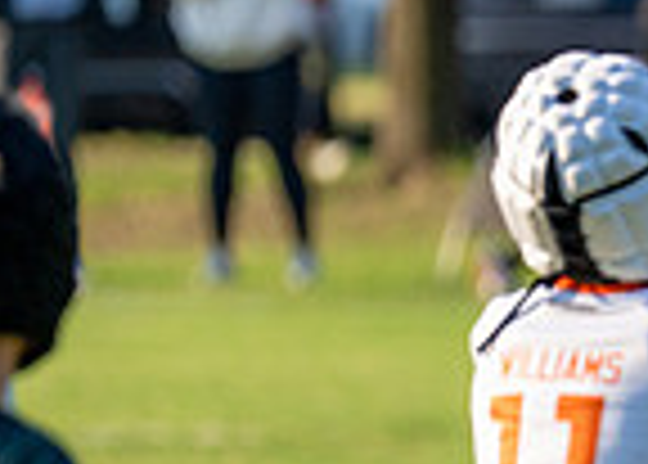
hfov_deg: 2.4
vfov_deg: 1.7
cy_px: 399
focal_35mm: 849
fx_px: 15632
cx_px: 1230
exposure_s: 1/3200
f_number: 2.8
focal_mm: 160
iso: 250
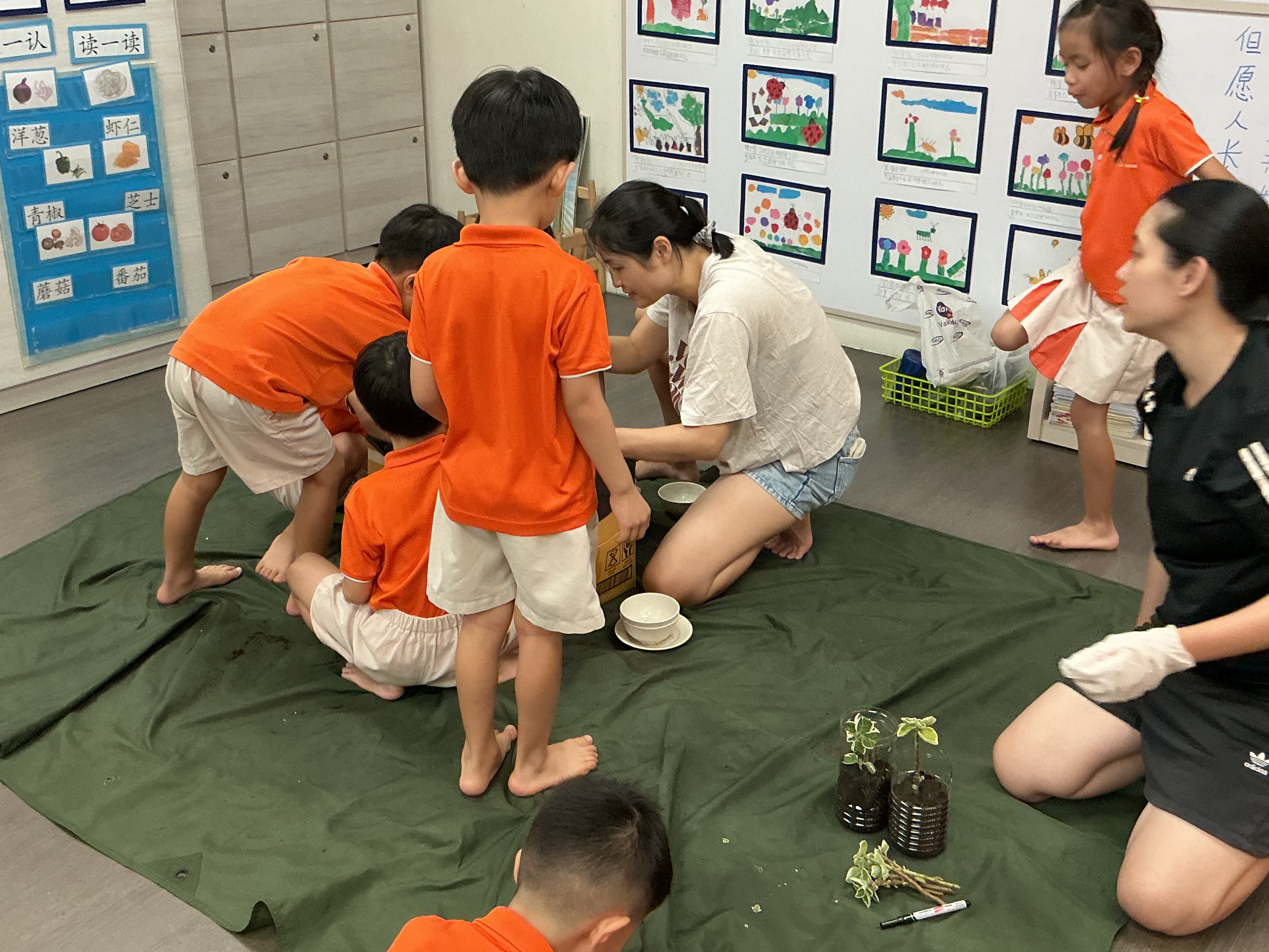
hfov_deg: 49.0
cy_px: 432
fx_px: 1393
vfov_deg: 37.7
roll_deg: +0.2
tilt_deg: -23.1
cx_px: 647
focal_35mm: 38
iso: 125
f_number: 1.8
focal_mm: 3
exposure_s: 1/50
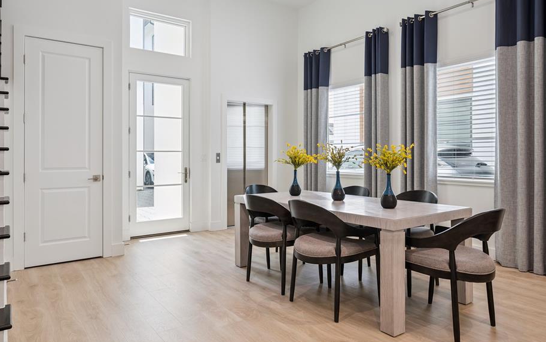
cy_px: 161
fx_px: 366
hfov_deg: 73.5
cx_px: 278
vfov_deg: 50.0
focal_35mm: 25
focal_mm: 21.5
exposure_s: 1/5
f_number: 9
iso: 200
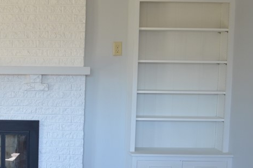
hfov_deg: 27.0
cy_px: 108
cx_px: -11
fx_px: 491
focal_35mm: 70
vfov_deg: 19.3
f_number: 4
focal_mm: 20
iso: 400
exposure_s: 1/60
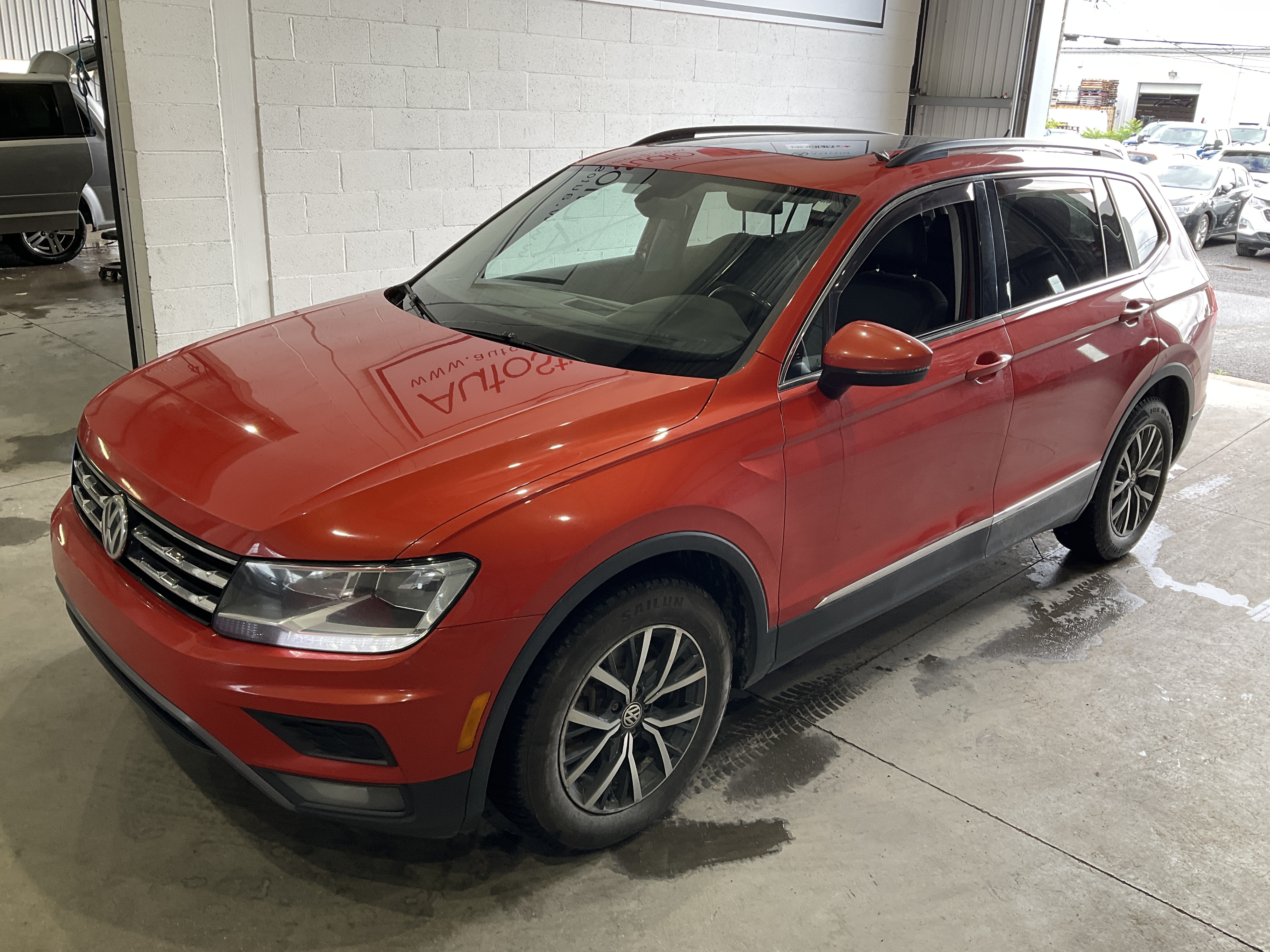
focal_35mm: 29
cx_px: 635
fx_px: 1064
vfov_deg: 48.2
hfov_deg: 61.7
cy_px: 476
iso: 32
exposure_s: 1/122
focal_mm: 3
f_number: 1.8
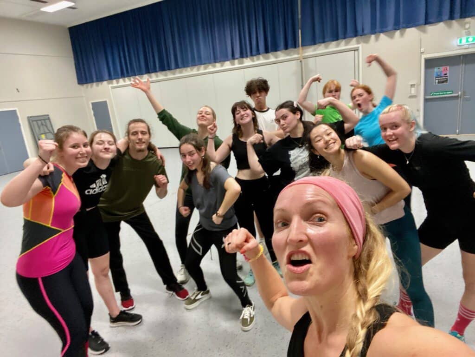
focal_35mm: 23
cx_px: 238
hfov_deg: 73.9
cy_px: 178
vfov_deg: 58.9
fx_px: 316
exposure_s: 1/42
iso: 400
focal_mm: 2.71
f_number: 2.2
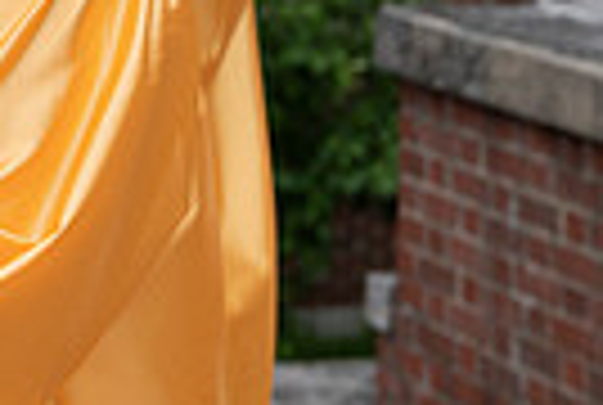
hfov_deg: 9.7
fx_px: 3475
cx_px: -216
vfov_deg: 6.6
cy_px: -124
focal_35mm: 207
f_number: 4
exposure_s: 1/250
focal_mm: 48
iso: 80
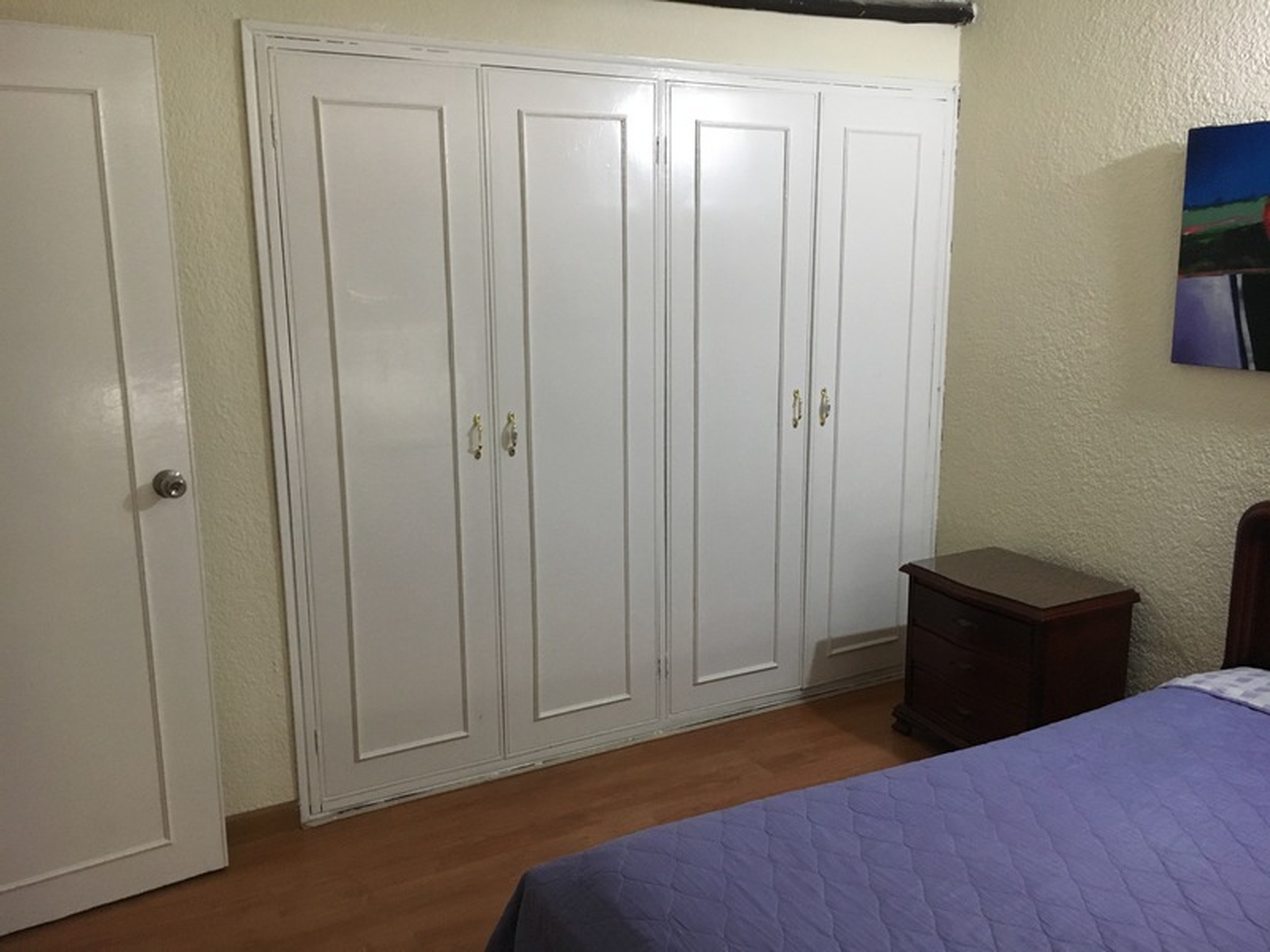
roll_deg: +0.0
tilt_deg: -11.0
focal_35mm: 29
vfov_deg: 48.2
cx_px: 635
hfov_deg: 61.7
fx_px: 1064
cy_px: 476
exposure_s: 1/17
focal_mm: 4.15
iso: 200
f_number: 2.2
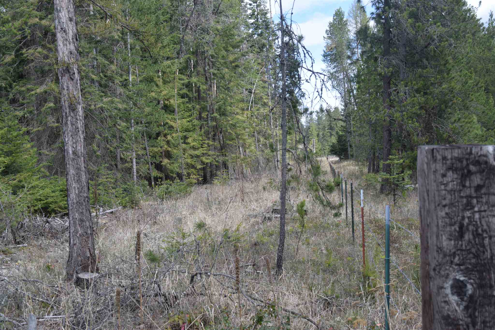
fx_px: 639
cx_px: 248
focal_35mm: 46
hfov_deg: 42.3
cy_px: 165
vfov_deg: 28.9
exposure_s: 1/250
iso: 220
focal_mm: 31
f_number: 8
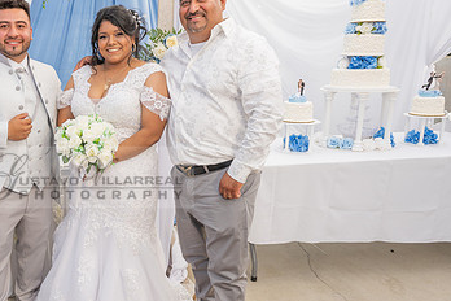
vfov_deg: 33.3
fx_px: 501
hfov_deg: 45.7
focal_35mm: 40
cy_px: 177
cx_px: 84
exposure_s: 1/125
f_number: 5.6
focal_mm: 24
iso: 200
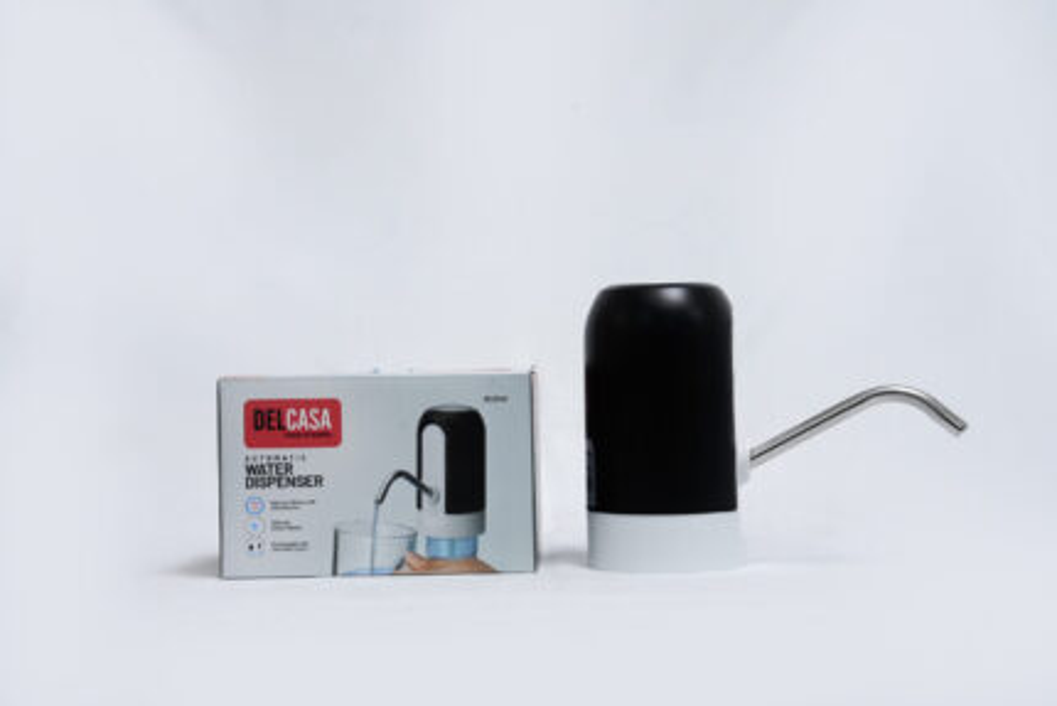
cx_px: 528
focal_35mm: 70
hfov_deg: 28.8
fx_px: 2056
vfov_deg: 19.5
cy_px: 353
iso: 6400
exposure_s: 1/160
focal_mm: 70
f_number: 16
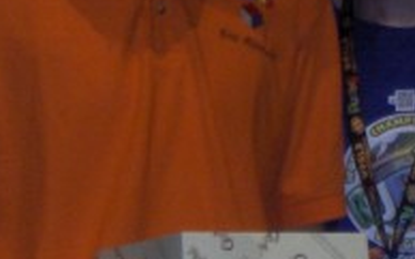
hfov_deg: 5.2
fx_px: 4544
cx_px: 175
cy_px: 14
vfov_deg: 3.3
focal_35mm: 402
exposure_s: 1/125
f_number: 4.8
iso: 100
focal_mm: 17.39
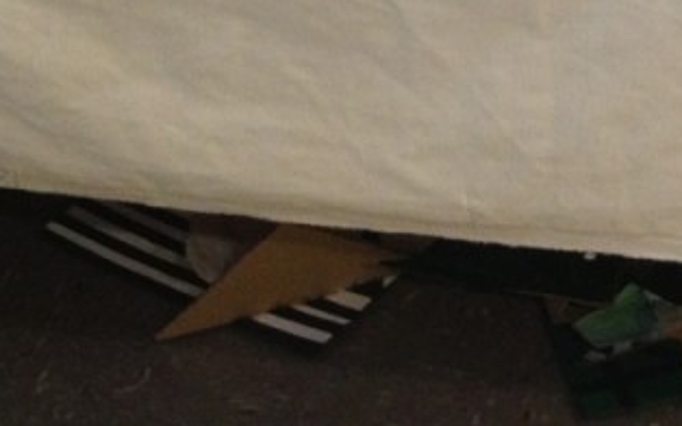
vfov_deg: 10.1
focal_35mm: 121
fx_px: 2248
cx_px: 728
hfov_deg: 16.8
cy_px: -402
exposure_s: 1/20
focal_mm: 4.28
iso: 200
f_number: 2.4
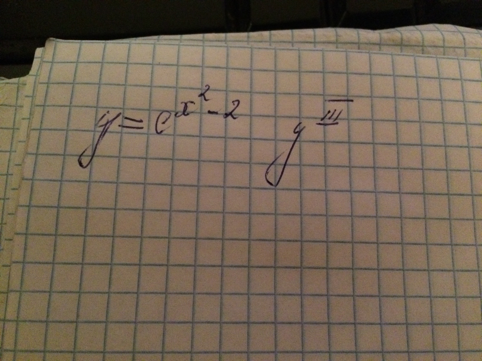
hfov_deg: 61.7
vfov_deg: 48.2
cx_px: 241
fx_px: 404
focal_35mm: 29
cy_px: 180
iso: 800
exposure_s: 1/17
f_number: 2.2
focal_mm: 4.15
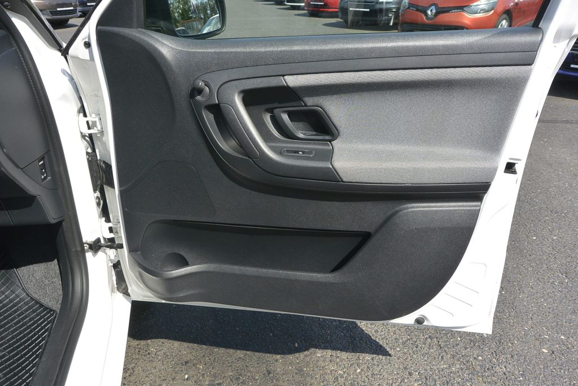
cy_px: 193
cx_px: 289
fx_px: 466
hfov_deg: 63.7
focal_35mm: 29
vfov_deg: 45.0
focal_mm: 11
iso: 160
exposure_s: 1/800
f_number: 5
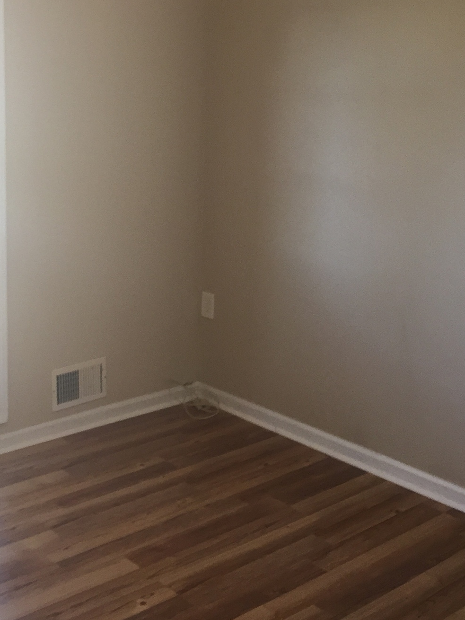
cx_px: 143
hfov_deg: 28.3
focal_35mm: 51
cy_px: 223
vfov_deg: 37.2
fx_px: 913
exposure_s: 1/30
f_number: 2.2
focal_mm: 4.15
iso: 125
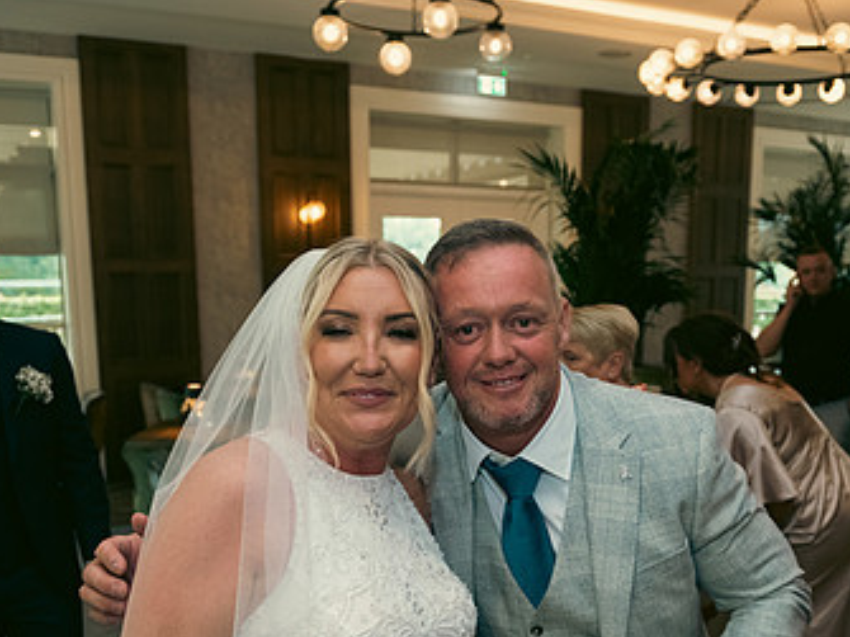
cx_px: 497
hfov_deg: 46.6
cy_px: 486
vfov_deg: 35.1
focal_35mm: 40
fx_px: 982
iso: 800
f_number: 3.5
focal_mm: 24
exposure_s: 1/125
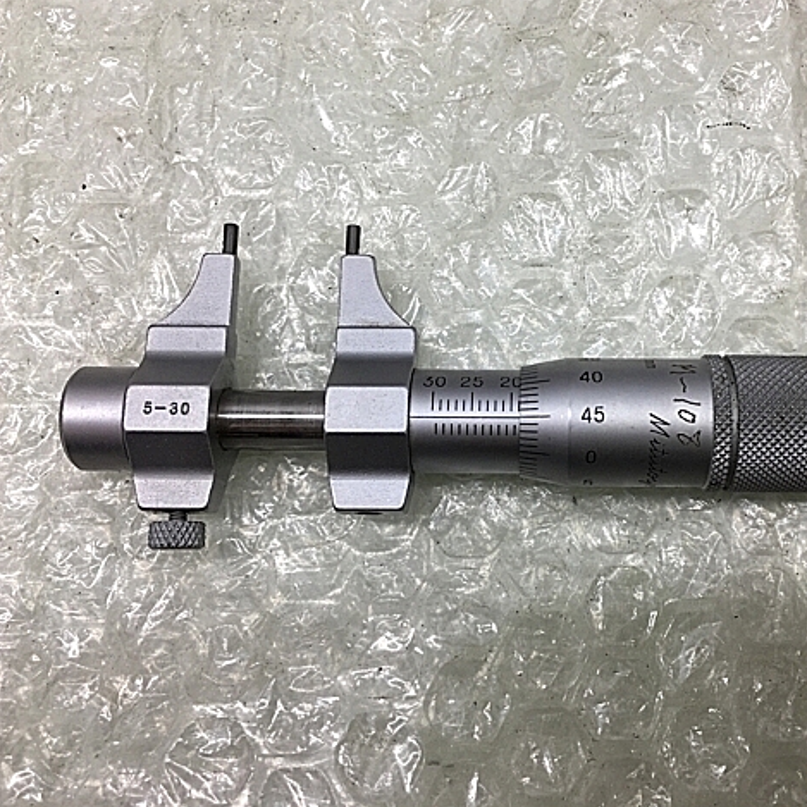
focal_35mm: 35
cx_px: 520
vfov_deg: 47.2
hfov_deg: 46.7
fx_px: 923
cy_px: 399
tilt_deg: -78.4
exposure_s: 1/120
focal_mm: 4.15
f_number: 2.2
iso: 25
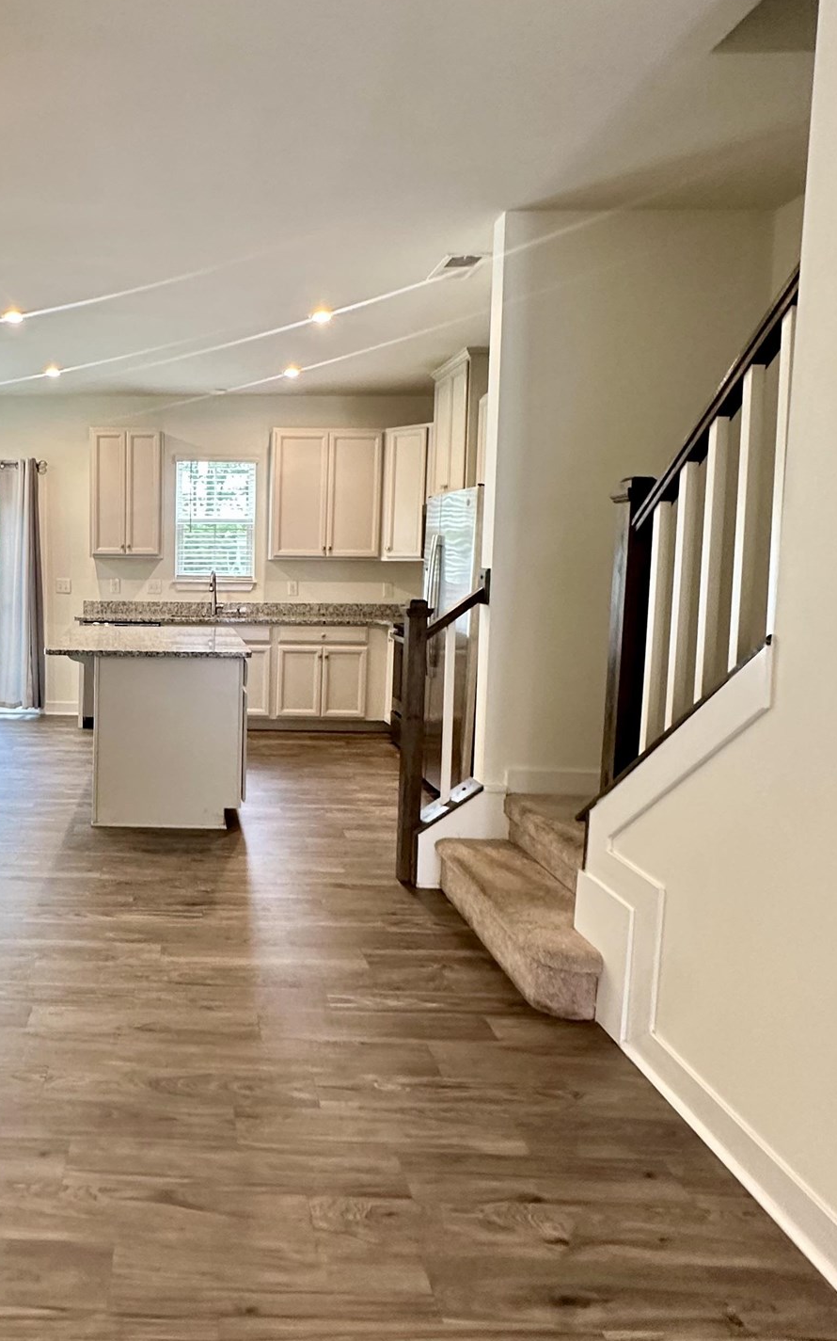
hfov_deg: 47.9
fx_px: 876
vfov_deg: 74.8
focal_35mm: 24
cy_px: 637
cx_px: 155
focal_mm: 2.22
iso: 320
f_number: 2.2
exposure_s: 1/60
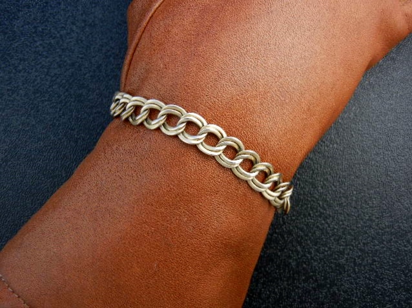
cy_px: 154
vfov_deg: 32.2
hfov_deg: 42.1
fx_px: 535
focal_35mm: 45
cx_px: 206
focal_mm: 8.1
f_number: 3.8
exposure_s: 1/2.9
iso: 200
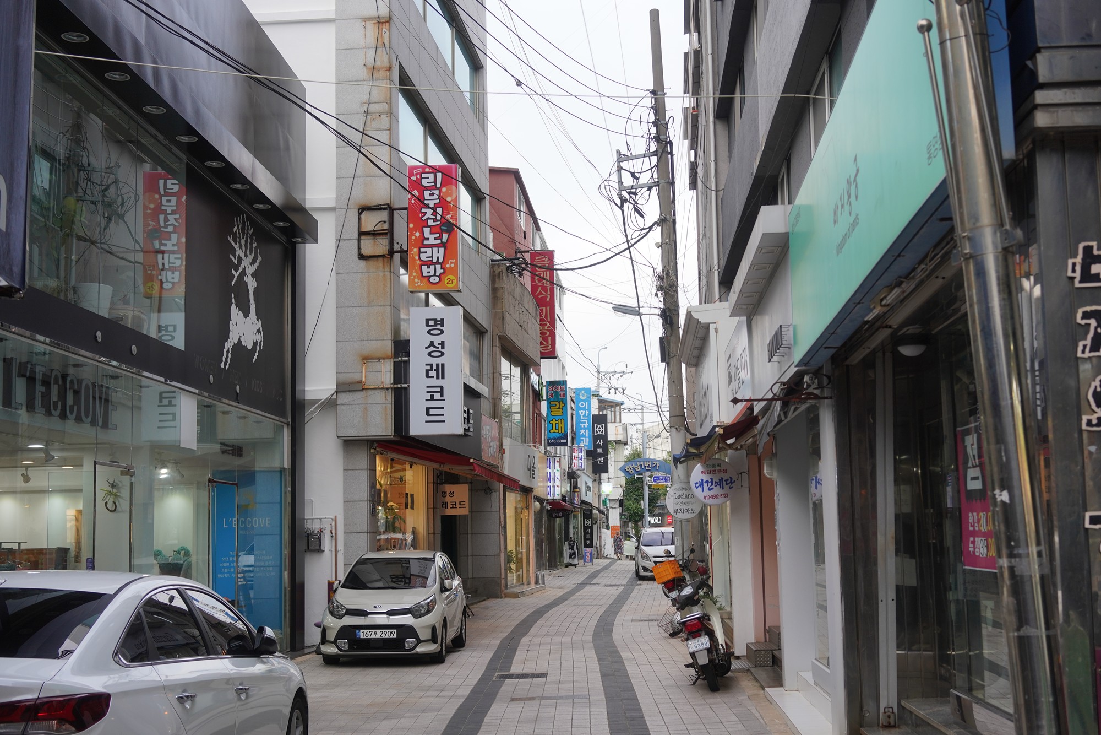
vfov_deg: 37.9
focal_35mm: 35
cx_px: 550
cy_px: 368
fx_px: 1070
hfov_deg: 54.4
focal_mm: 35
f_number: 5
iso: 400
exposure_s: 1/100
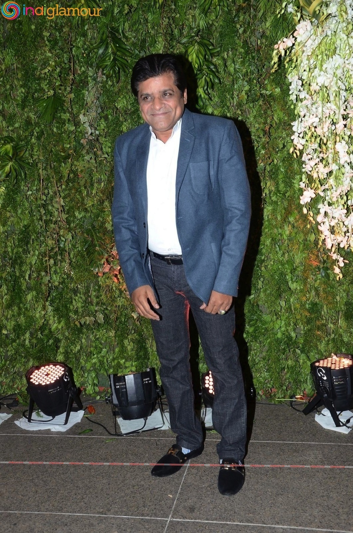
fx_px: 576
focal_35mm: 39
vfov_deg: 49.6
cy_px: 266
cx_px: 176
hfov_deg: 34.1
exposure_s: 1/125
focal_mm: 26
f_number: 6.3
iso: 500
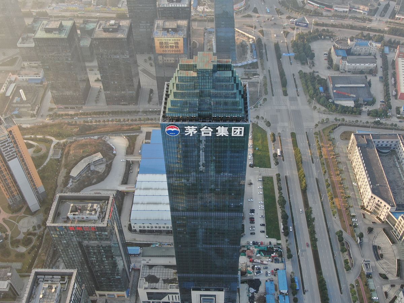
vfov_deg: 36.8
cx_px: 202
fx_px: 455
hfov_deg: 47.9
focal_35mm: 39
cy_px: 152
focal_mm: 6.77
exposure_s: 1/80
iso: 100
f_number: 3.4
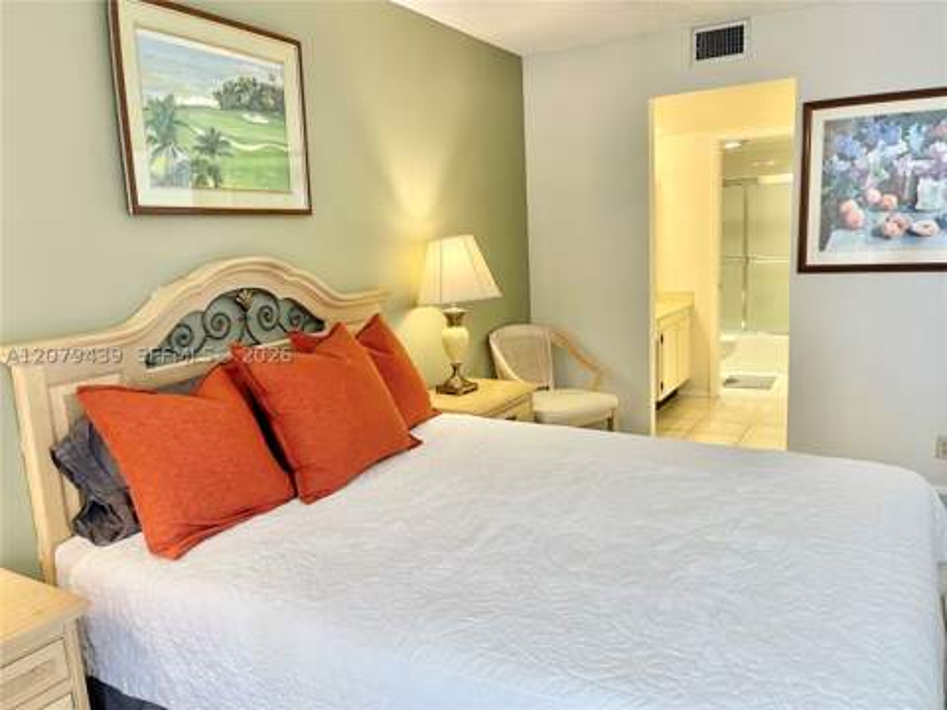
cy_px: 355
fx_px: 684
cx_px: 474
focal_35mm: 25
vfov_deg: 54.9
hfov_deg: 69.4
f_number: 1.6
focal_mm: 5.1
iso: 80
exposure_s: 1/60
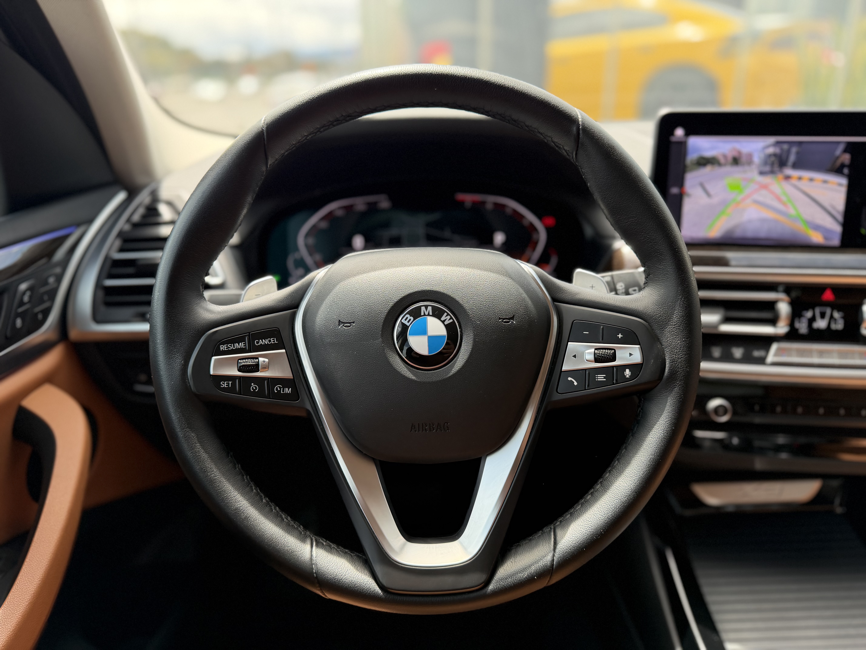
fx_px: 600
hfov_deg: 71.6
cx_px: 433
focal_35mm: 24
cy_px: 325
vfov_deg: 56.8
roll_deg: +0.7
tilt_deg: -21.9
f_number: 1.78
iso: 200
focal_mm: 6.76
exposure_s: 1/217
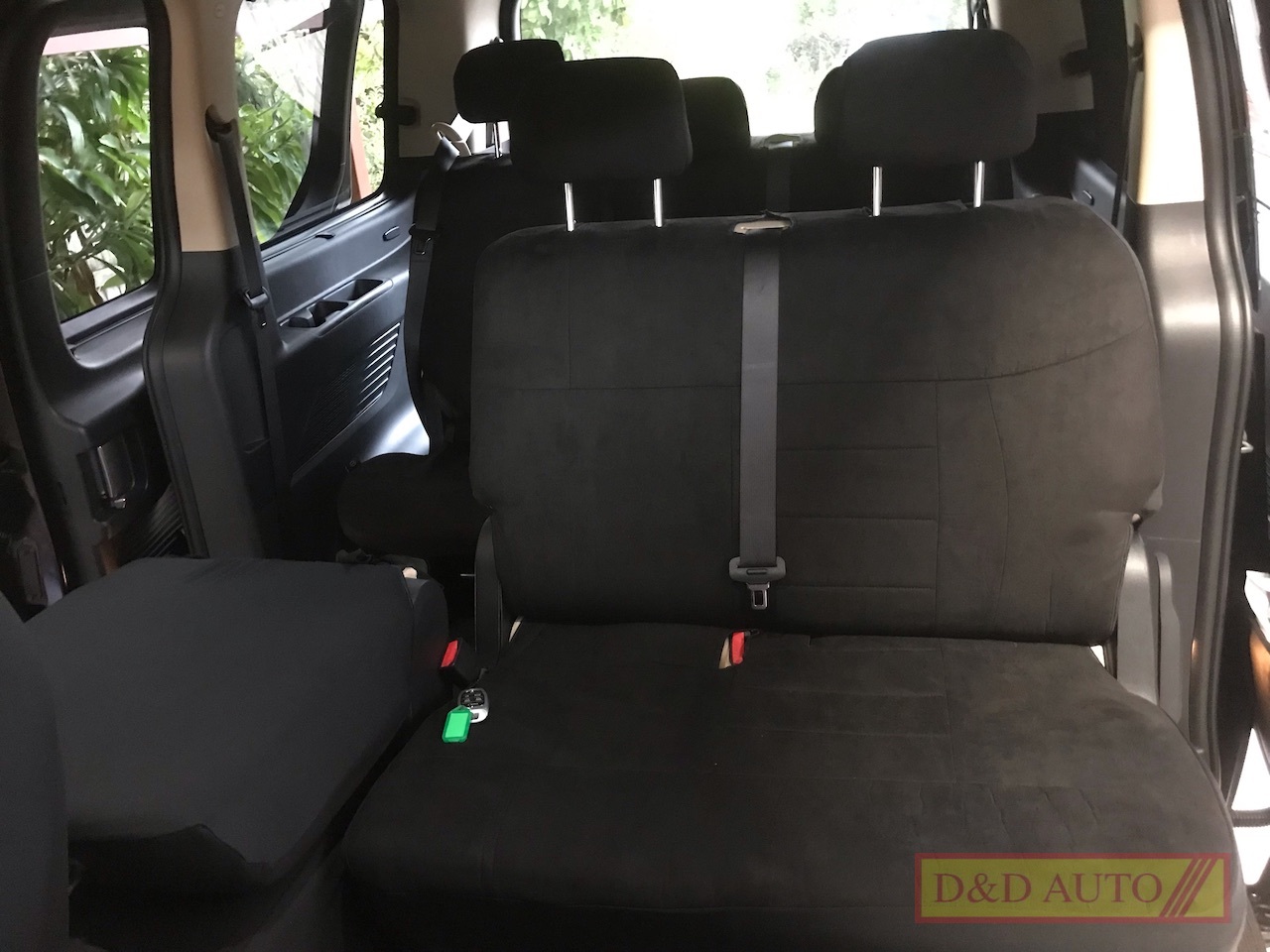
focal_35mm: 28
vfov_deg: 49.7
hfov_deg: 63.4
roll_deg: +4.8
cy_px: 476
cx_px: 635
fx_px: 1027
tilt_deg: -23.8
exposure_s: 1/4
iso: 160
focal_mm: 3.99
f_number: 1.8
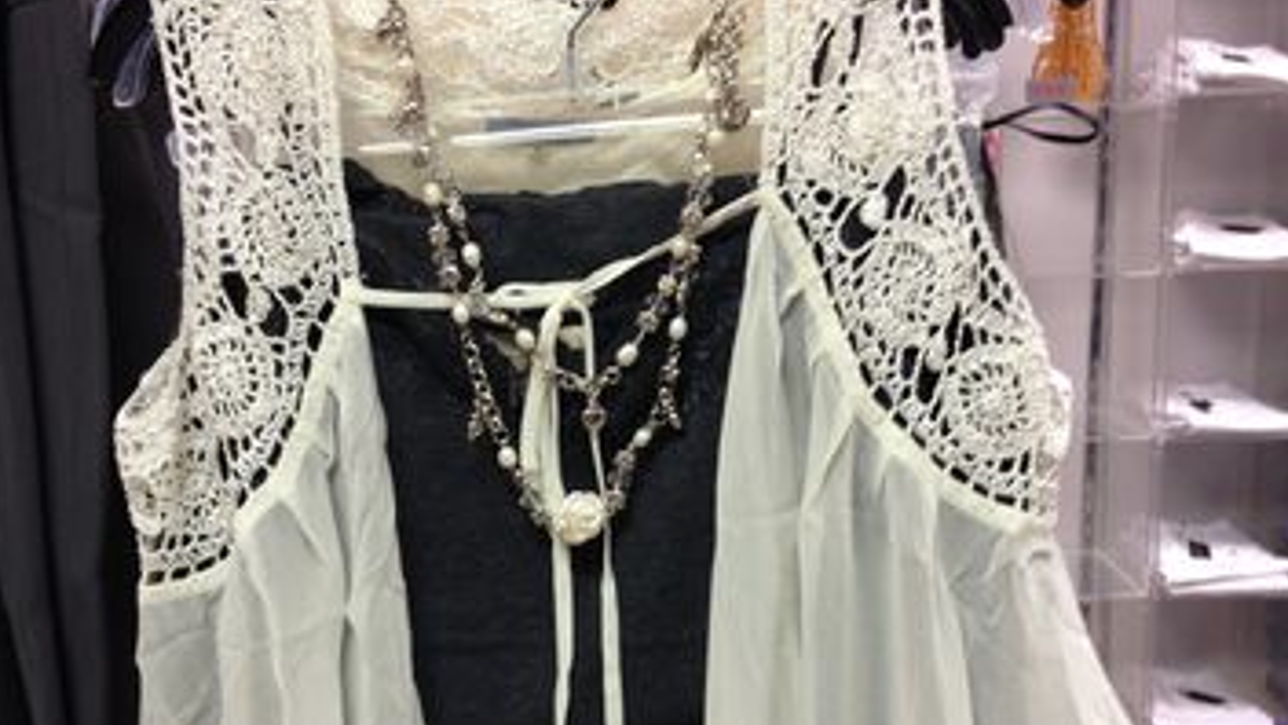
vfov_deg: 22.8
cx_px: 637
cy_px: 542
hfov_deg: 39.9
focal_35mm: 52
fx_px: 1776
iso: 80
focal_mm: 4.28
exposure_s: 1/20
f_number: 2.4
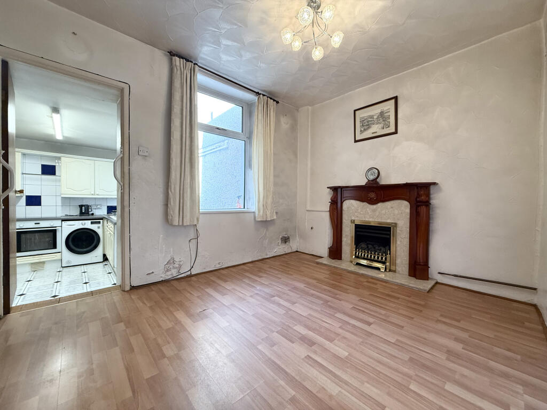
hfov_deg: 102.1
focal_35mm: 14
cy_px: 205
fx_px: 221
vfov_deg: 85.7
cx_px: 274
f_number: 2.2
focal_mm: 2.22
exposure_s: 1/100
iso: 200
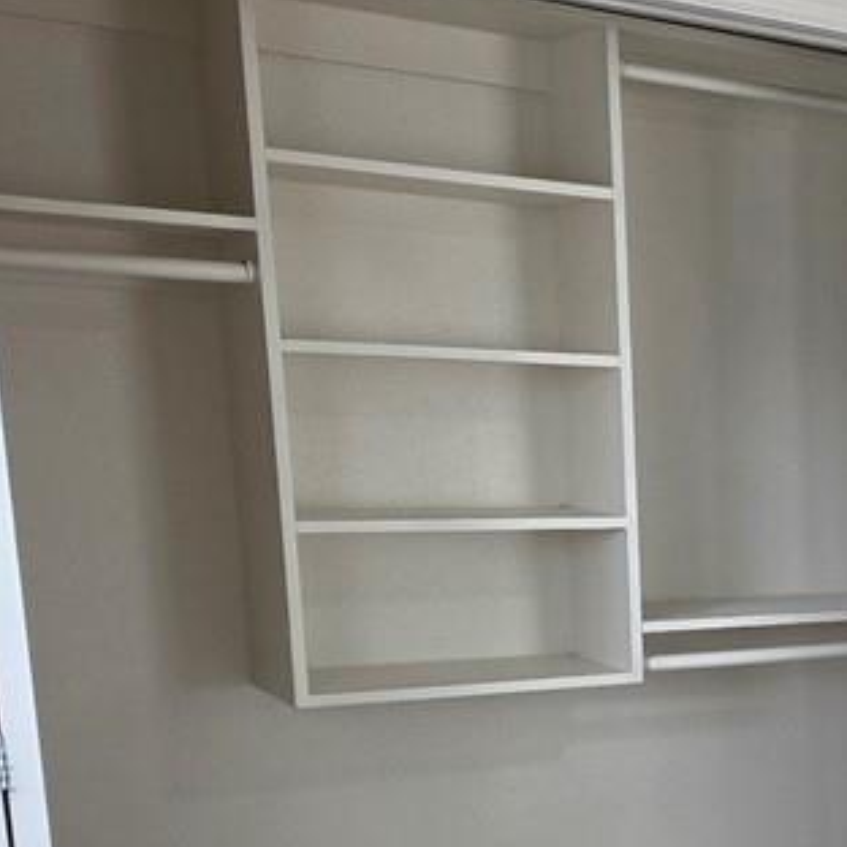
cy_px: 782
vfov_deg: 27.9
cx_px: 1341
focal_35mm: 59
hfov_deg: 22.6
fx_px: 1633
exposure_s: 1/120
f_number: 1.9
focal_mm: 2.2
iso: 80
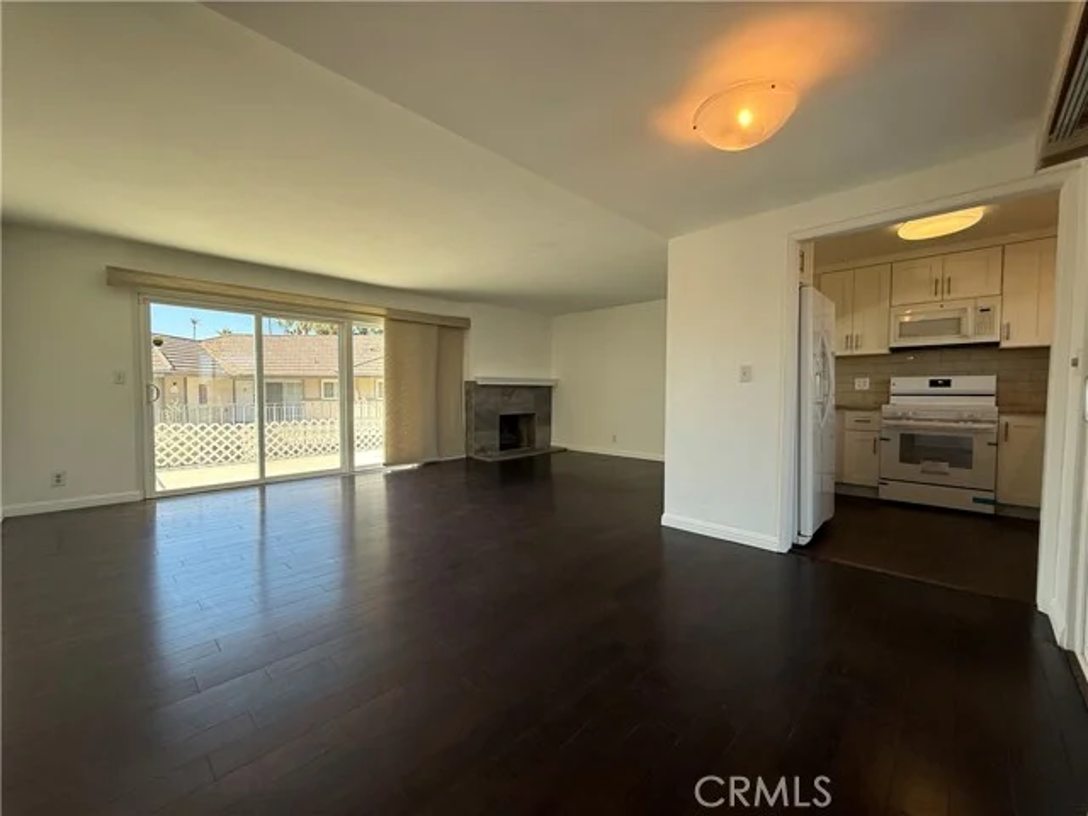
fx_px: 440
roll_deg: -0.3
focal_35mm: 14
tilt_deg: -1.4
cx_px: 544
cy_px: 408
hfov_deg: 102.1
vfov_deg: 85.7
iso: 64
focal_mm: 2.22
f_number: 2.2
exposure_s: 1/129
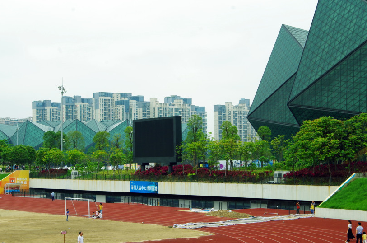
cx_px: 167
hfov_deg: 29.7
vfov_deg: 19.9
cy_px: 125
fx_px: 692
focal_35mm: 68
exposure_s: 1/60
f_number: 13
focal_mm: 36
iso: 200
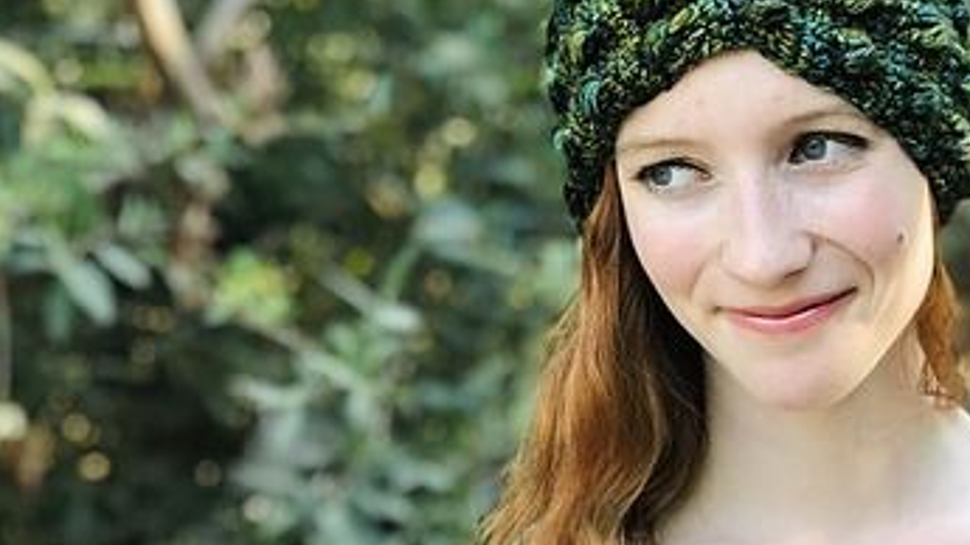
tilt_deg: -6.0
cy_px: 204
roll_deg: -2.2
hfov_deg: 23.5
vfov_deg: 13.4
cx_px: 678
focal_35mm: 90
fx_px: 2315
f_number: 2.8
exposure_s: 1/60
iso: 50
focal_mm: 6.6
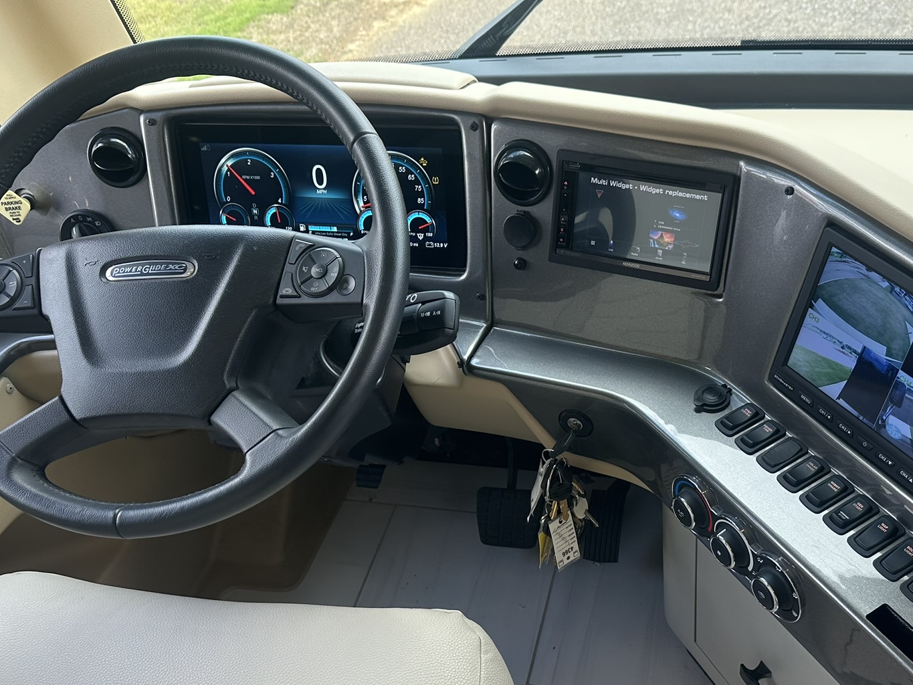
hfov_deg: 50.9
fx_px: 950
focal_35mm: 36
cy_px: 427
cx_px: 567
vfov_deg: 39.4
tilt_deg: -46.4
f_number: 1.78
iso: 80
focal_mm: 6.86
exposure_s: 1/411
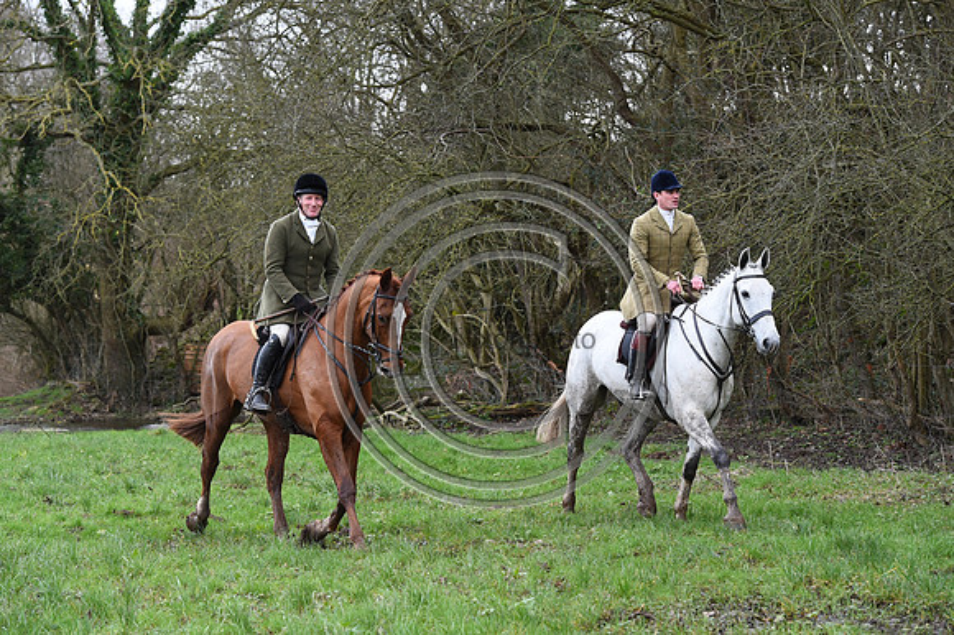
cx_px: 477
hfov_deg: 18.6
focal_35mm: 110
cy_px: 318
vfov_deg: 12.4
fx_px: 2913
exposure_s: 1/1250
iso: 2000
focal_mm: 110
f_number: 5.6
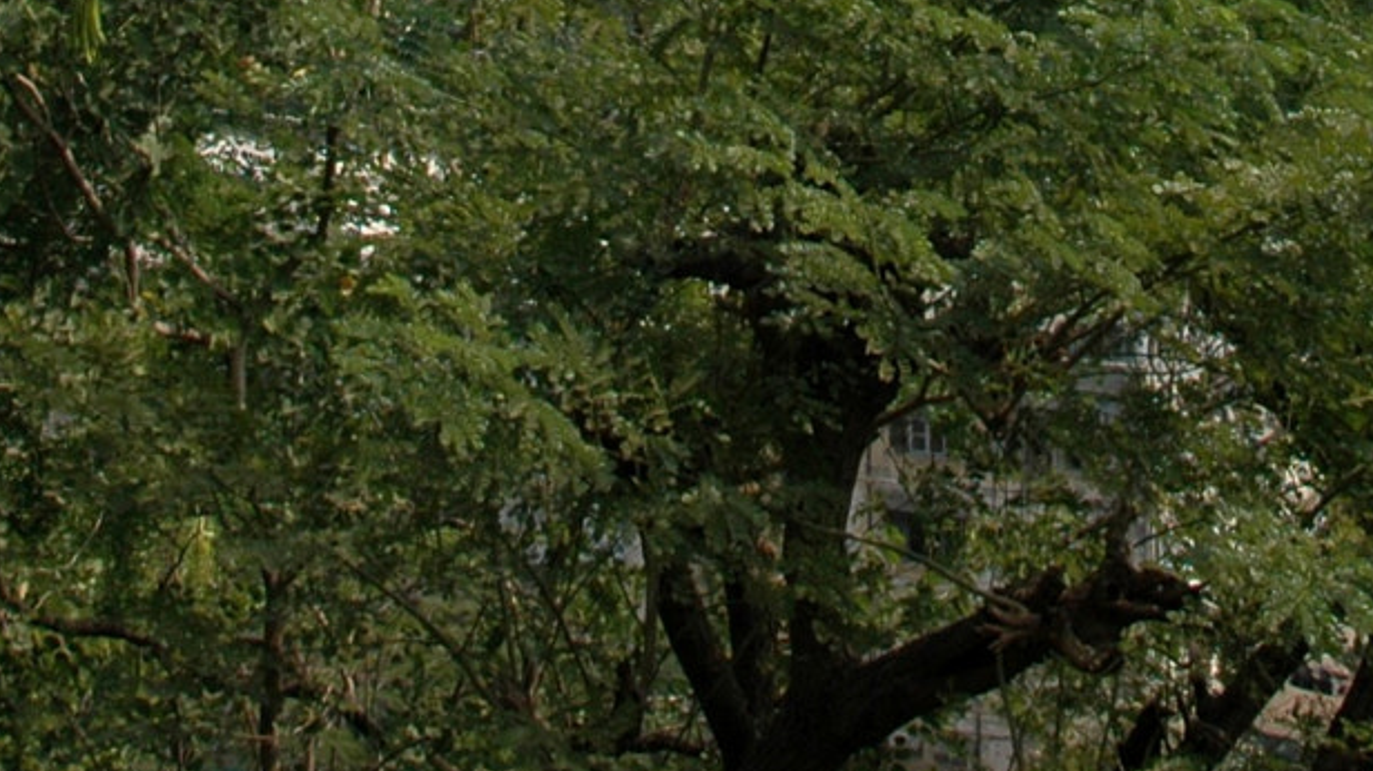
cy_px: -655
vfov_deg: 11.8
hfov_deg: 22.4
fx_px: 3421
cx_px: 1056
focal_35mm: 94
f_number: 9
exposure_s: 1/320
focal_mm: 18
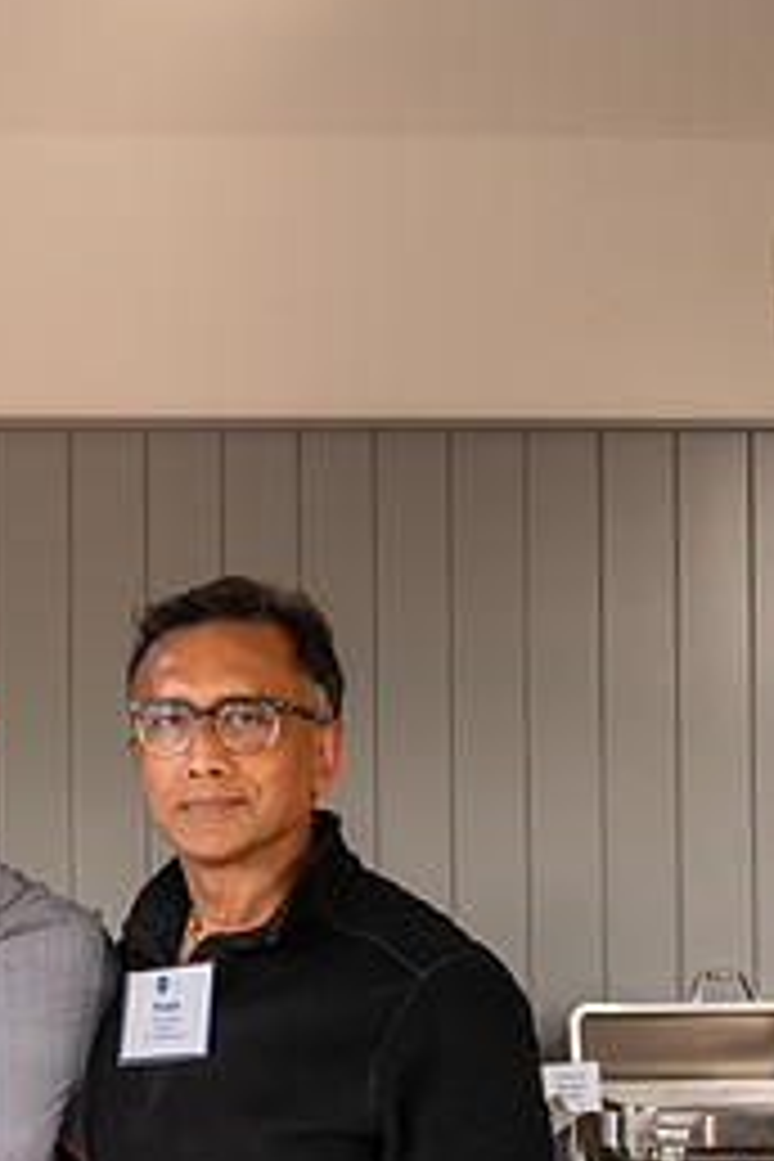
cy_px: 832
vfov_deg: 31.5
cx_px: -18
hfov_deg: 20.8
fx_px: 2032
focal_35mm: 63
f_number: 4.5
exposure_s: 1/200
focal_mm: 28
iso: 640
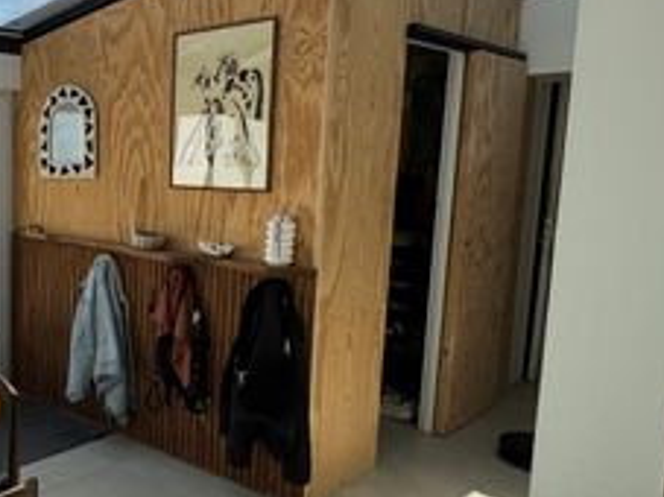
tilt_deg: -7.3
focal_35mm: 37
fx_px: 709
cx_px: -12
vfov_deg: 38.6
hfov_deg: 42.7
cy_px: 246
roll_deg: -0.2
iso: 40
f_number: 2.2
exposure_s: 1/548
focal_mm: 2.22
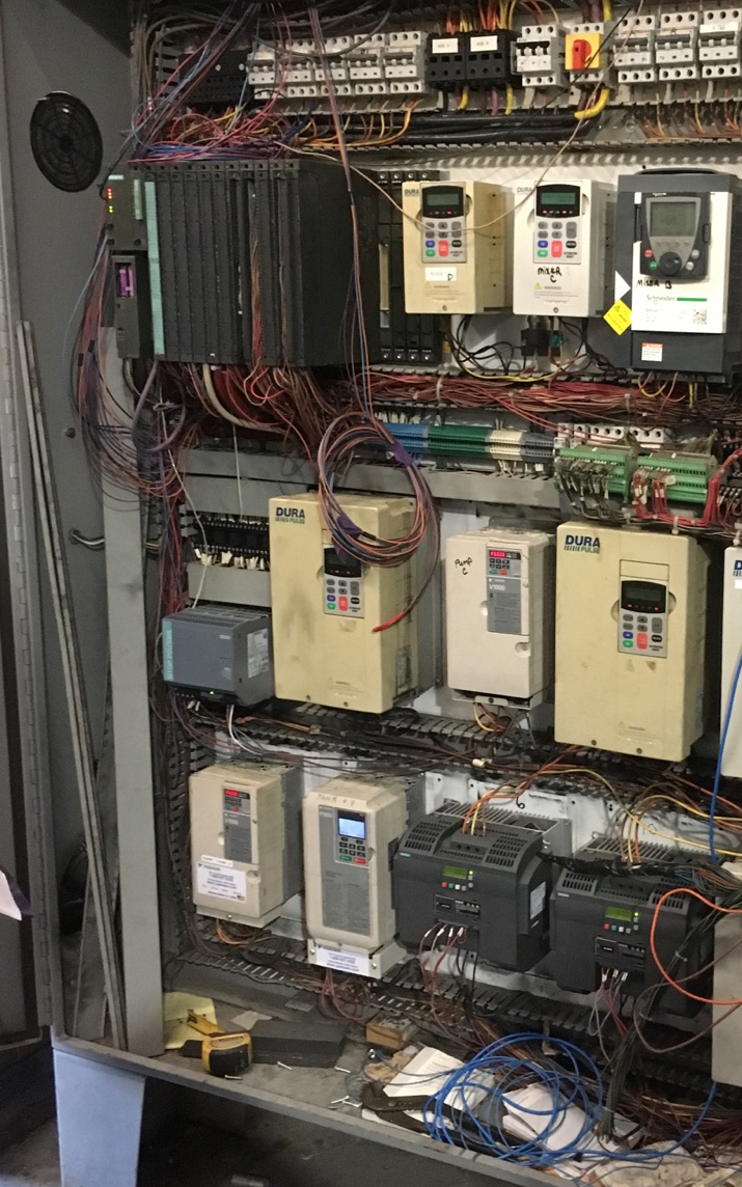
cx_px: 598
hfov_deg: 29.2
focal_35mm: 43
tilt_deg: -12.8
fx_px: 1391
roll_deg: -0.6
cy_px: 565
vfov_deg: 46.2
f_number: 2.2
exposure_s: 1/15
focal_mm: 4.15
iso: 320
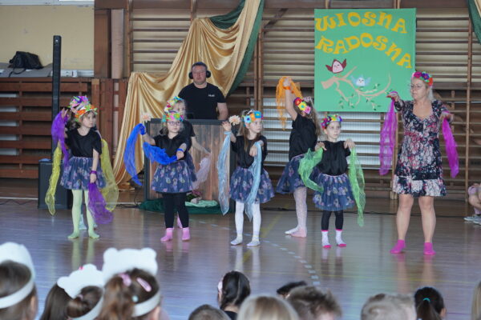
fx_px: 1376
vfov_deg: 13.3
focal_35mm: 103
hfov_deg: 19.8
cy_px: 160
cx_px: 240
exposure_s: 1/160
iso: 800
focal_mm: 69
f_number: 4
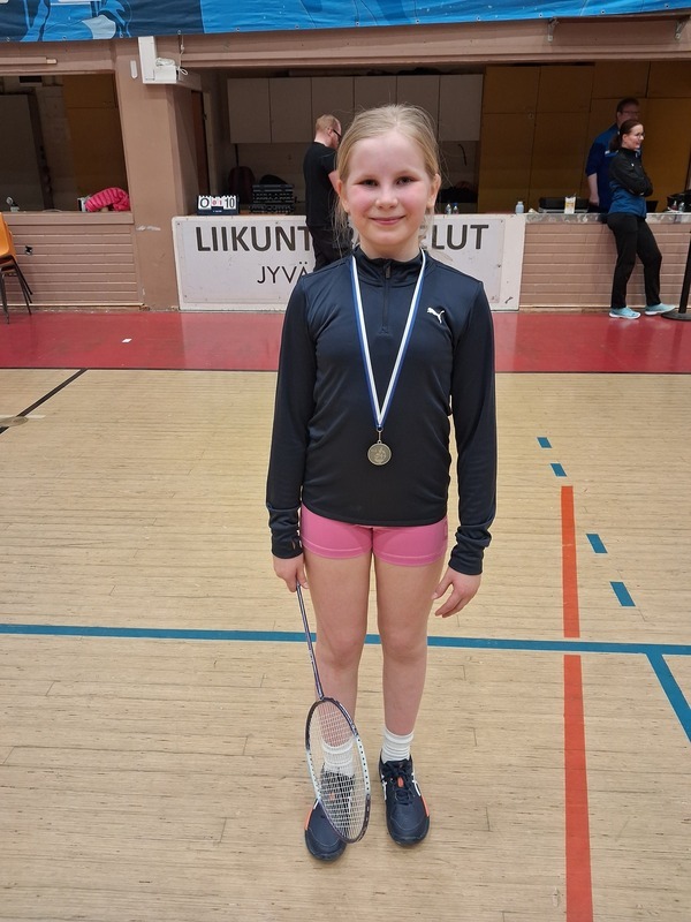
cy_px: 461
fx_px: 719
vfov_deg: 65.3
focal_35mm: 27
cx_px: 346
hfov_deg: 51.4
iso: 320
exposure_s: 1/100
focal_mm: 4
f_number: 1.8
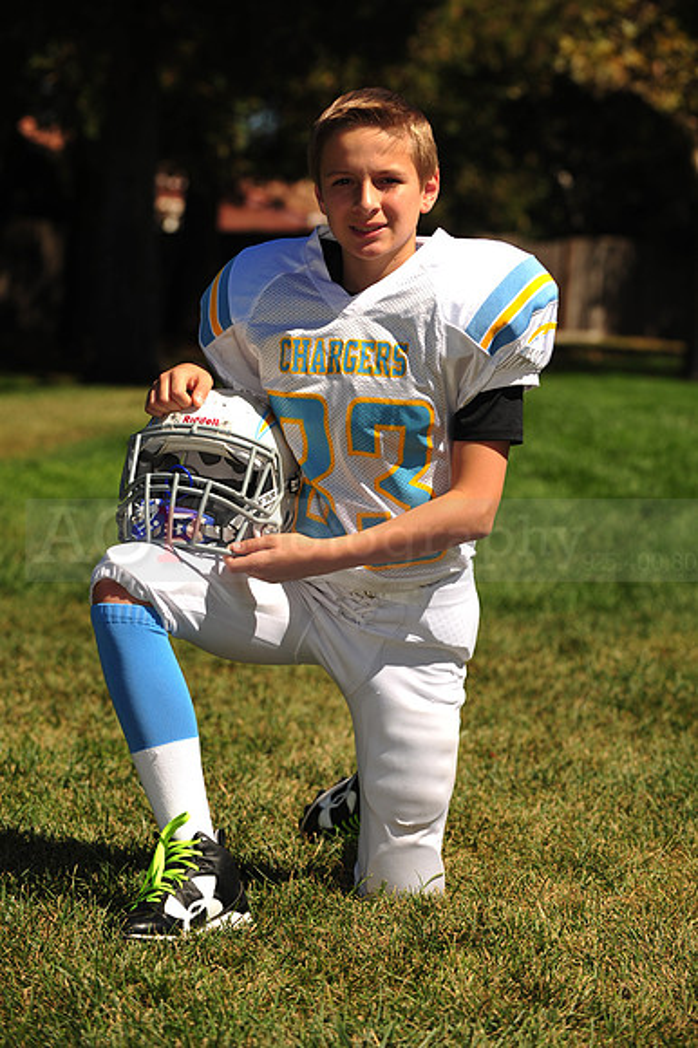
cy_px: 524
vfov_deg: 19.5
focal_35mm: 105
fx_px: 3057
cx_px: 349
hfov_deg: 13.0
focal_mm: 105
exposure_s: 1/1000
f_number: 5
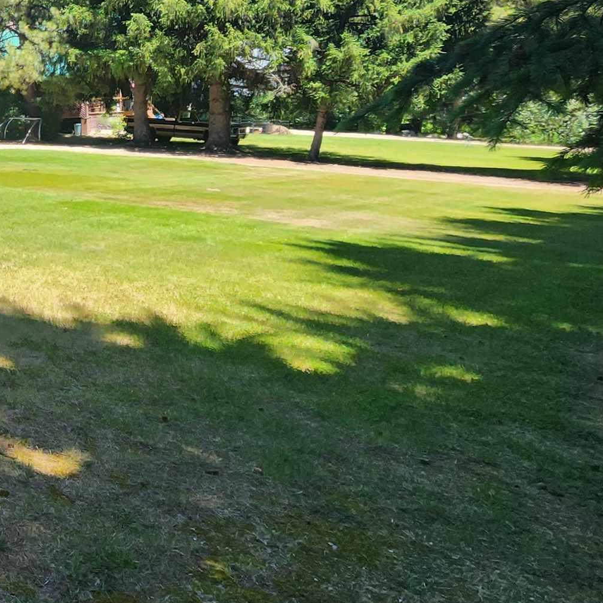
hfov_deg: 29.9
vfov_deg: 45.8
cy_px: 161
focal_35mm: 35
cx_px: -281
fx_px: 690
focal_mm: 2.2
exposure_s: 1/525
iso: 50
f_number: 2.2
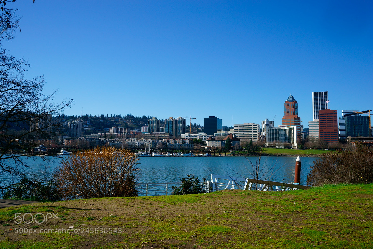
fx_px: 290
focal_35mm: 28
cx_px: 186
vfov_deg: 46.4
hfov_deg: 65.5
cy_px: 124
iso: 100
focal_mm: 28
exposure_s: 1/125
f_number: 11
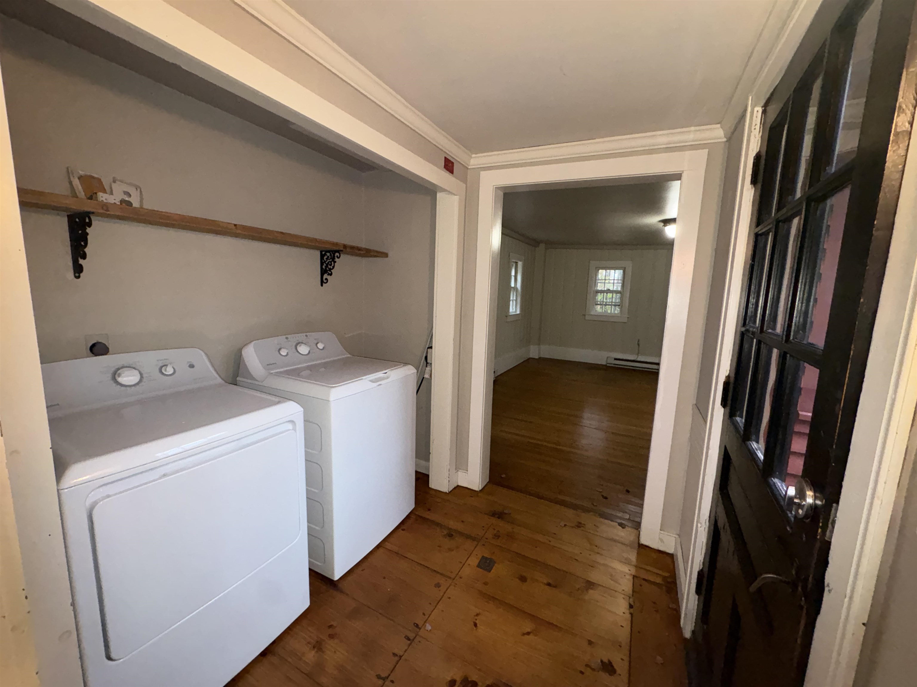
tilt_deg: -8.4
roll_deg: -2.5
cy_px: 344
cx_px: 458
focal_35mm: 14
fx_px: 371
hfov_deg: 102.1
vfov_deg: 85.7
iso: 160
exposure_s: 1/60
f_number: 2.2
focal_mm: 2.22
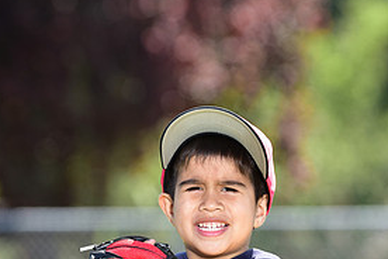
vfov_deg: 3.3
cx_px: 206
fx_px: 4537
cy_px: 310
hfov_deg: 4.9
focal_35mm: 421
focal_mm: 200
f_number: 4.5
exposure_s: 1/200
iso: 80
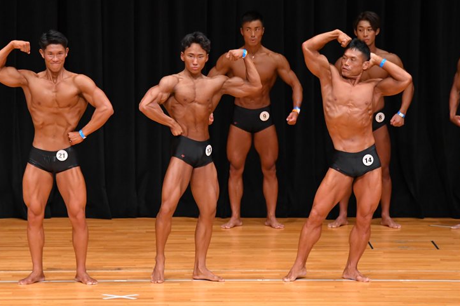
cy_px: 150
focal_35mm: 257
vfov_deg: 5.3
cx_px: 217
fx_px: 3282
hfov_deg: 8.0
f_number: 5.6
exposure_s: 1/400
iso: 4000
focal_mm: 160
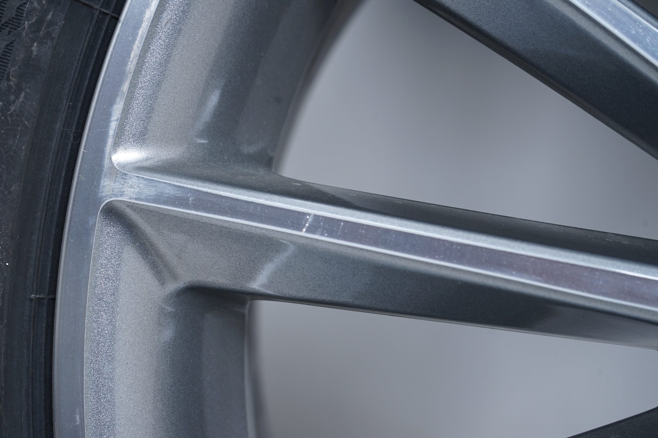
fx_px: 1004
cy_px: 219
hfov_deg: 36.3
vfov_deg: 24.6
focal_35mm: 55
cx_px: 329
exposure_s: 1/125
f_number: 7.1
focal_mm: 55
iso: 250
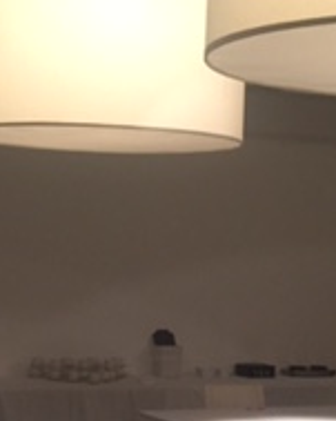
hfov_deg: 16.0
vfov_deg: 18.9
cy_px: 497
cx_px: 176
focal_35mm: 96
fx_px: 1194
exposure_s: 1/33
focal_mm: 4.15
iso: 200
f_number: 2.2
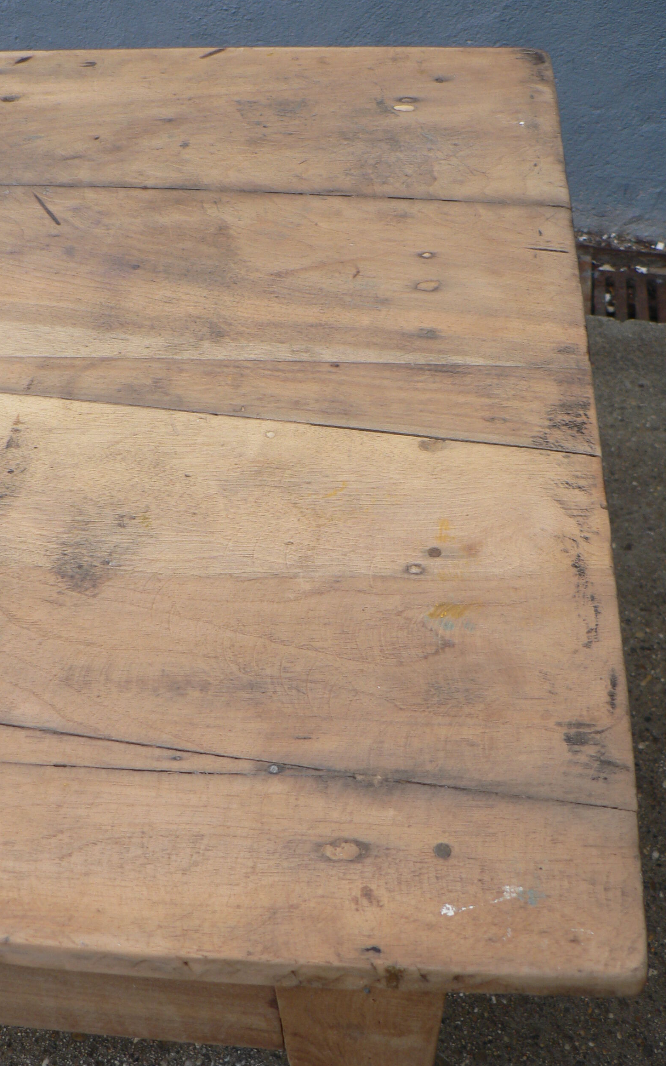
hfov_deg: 32.7
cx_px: 270
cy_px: 539
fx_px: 1132
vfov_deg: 50.4
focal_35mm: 39
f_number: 2.8
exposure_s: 1/60
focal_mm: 6
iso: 80
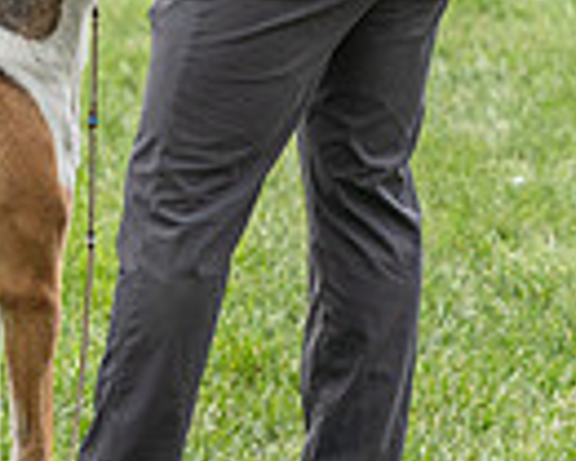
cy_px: -206
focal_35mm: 382
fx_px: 6512
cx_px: -173
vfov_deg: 4.0
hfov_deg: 5.0
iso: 1000
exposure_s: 1/800
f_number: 3.2
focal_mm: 91
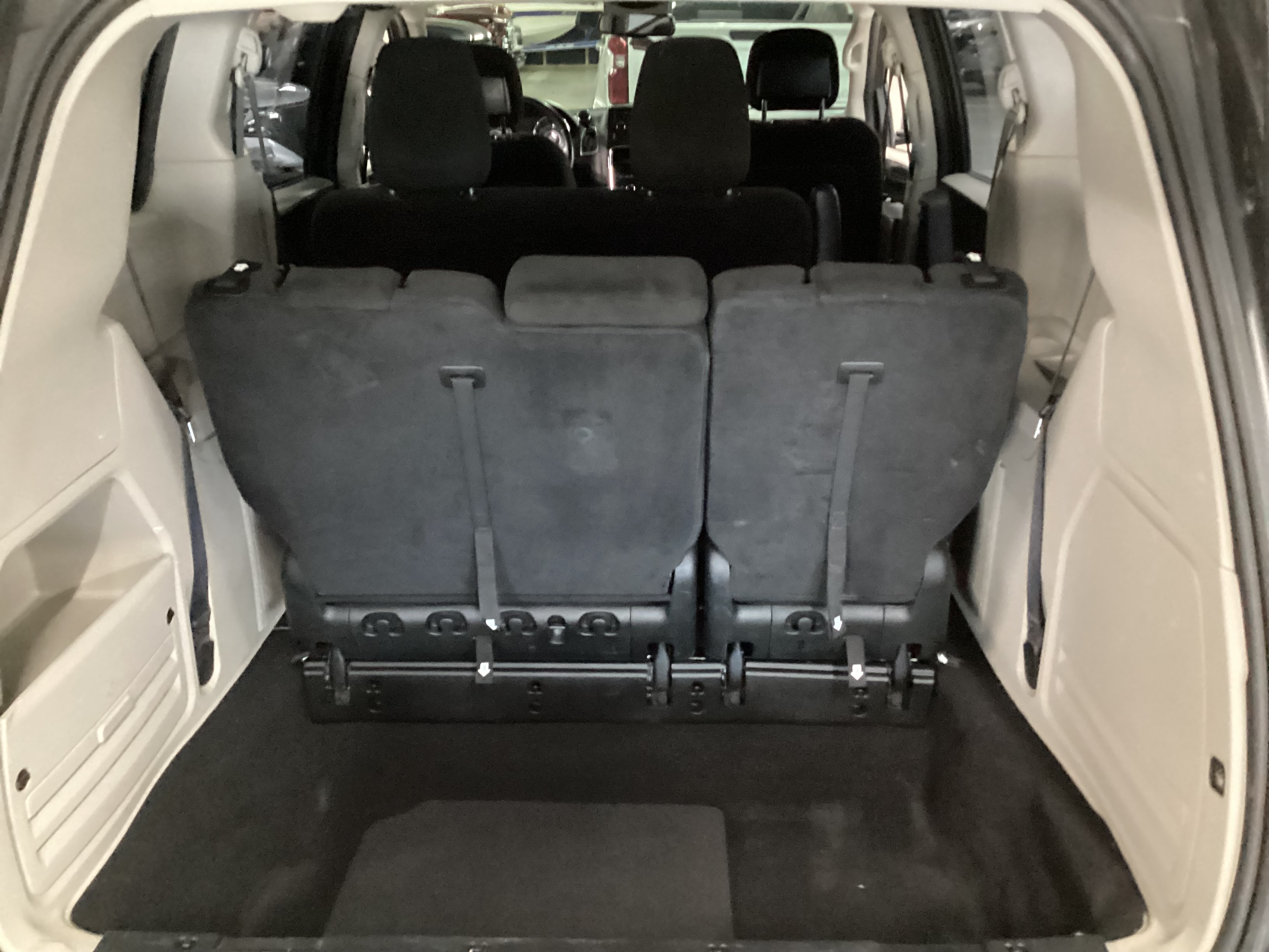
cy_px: 476
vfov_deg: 45.4
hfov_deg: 58.4
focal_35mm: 31
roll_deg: +1.0
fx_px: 1136
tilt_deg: -25.0
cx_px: 634
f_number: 2.4
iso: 640
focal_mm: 3.3
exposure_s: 1/17
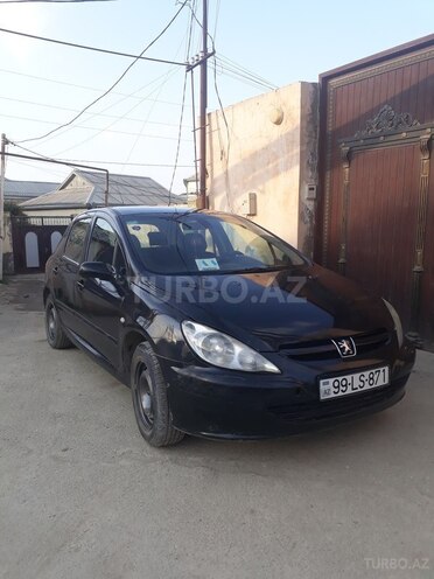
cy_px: 290
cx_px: 217
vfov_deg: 65.3
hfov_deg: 51.4
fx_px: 451
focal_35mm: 27
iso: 40
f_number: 1.9
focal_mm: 3.6
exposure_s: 1/356
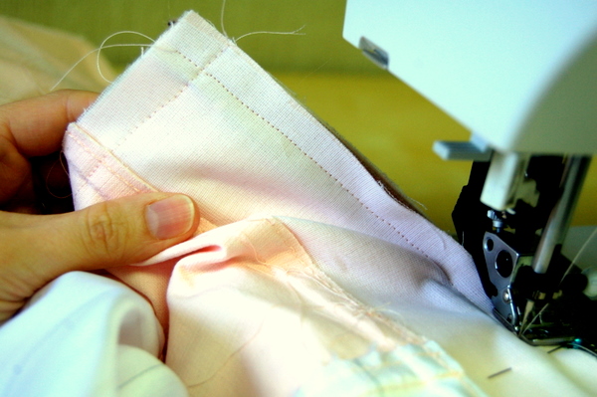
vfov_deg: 22.6
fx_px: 994
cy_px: 198
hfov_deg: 33.4
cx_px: 298
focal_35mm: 60
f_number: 5
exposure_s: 1/60
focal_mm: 40
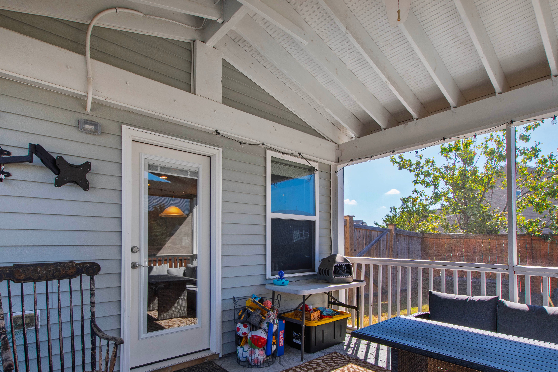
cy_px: 232
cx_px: 288
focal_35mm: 19
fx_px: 294
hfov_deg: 86.9
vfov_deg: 63.7
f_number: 9
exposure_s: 1/40
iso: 100
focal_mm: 10
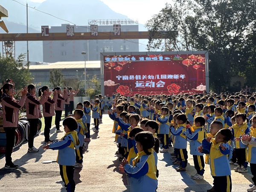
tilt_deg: -0.7
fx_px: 569
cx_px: 128
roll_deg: +1.2
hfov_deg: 25.3
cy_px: 96
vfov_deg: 19.1
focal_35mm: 77
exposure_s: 1/861
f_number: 2.8
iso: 32
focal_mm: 9
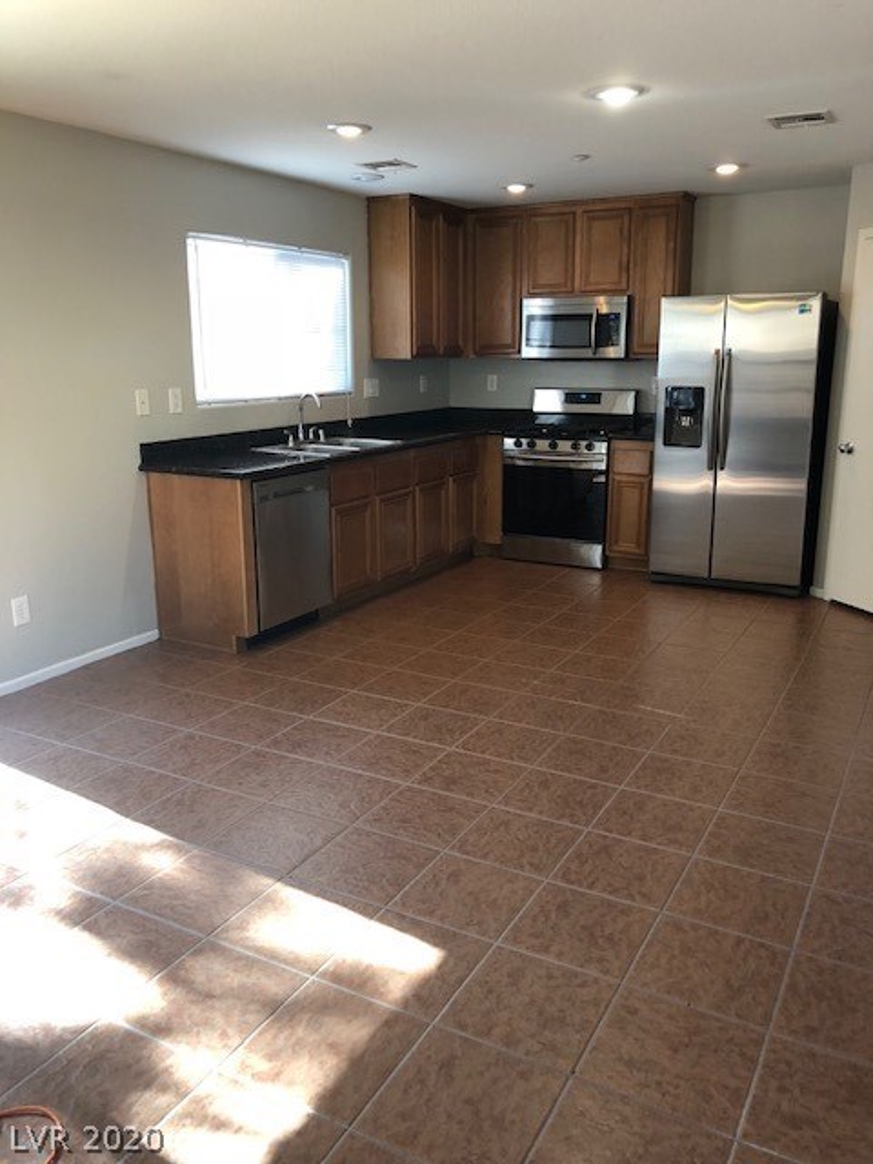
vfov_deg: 63.4
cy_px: 582
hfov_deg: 49.7
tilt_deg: -13.1
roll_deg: -0.1
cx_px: 436
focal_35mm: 28
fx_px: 942
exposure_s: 1/30
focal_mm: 4
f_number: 1.8
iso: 40
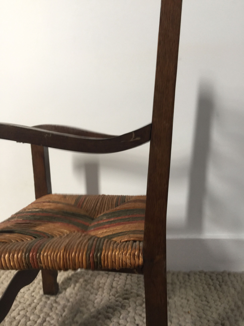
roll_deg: +1.4
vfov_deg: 61.7
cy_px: 163
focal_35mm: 29
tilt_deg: -6.8
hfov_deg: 48.2
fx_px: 273
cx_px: 122
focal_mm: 4.15
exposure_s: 1/33
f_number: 2.2
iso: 40
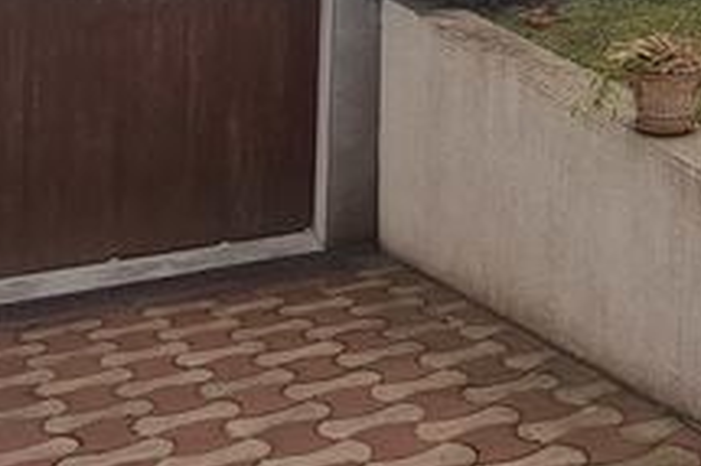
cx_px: 740
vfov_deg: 19.2
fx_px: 1226
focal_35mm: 63
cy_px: -209
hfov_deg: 29.3
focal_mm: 1.74
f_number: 2.2
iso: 50
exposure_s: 1/60
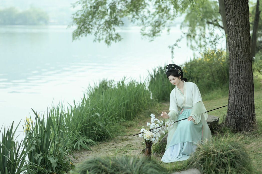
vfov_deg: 16.1
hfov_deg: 23.9
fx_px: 619
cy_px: 87
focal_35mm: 85
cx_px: 131
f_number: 2
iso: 100
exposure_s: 1/1600
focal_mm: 85
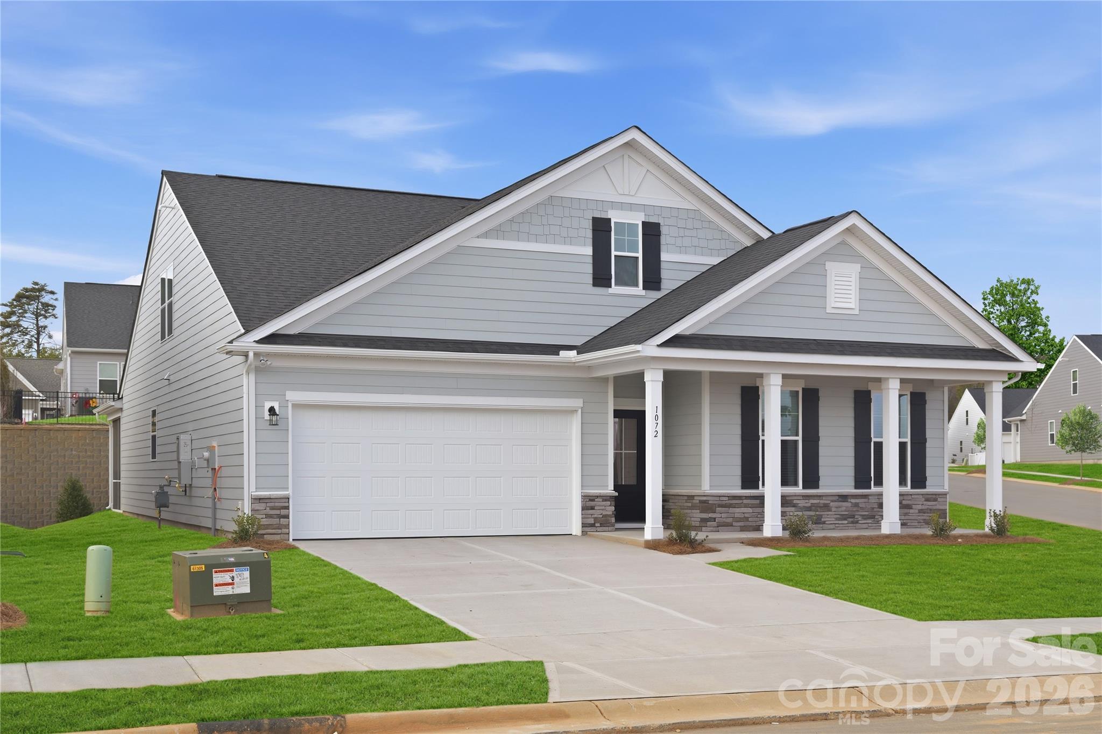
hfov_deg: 47.4
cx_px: 551
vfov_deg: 32.6
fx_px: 1255
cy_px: 367
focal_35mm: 41
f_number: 7.1
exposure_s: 1/160
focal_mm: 41
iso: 100
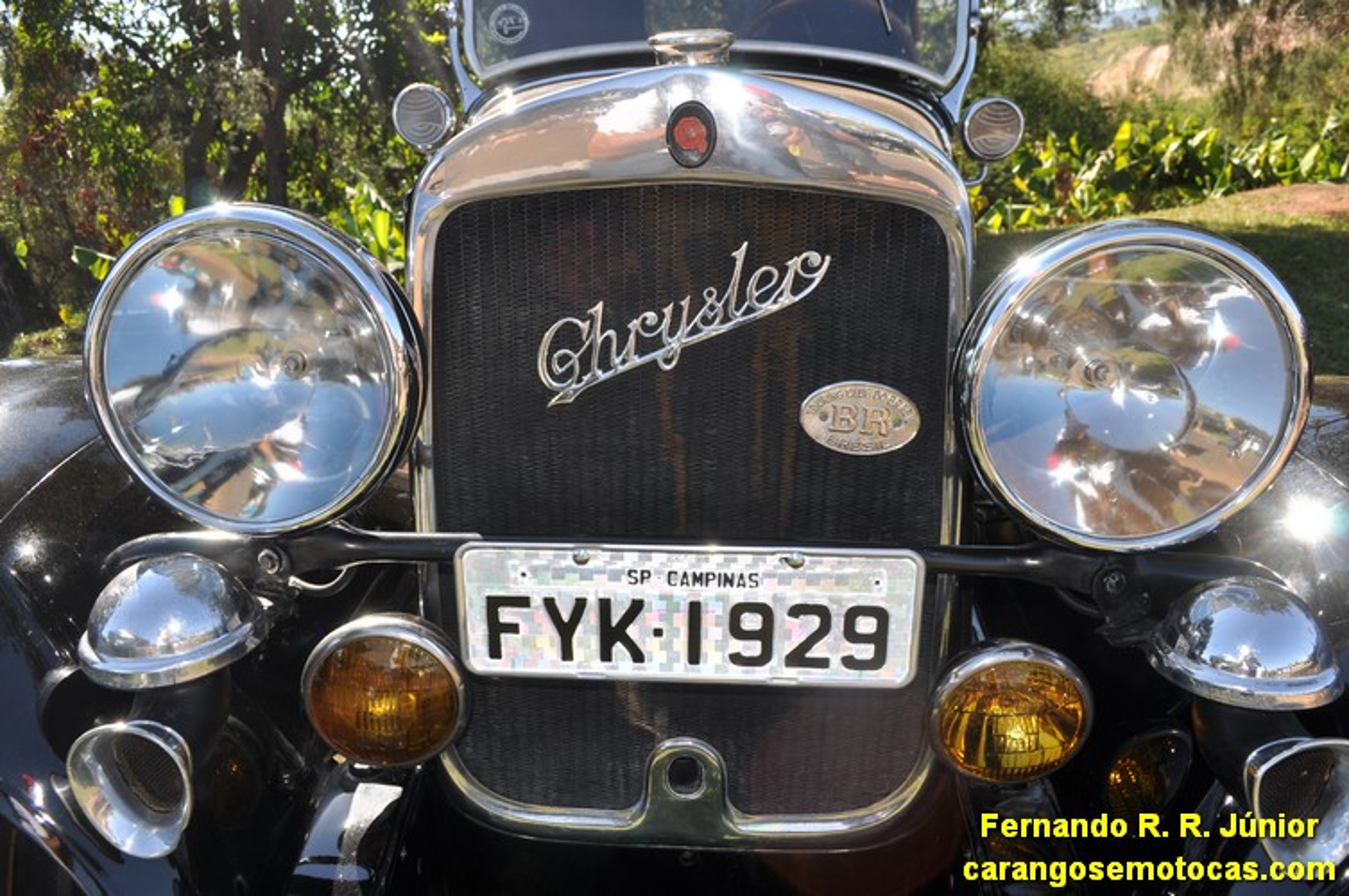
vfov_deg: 47.8
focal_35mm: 27
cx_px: 674
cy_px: 448
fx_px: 1010
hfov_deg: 67.4
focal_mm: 18
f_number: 8
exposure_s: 1/200
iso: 200
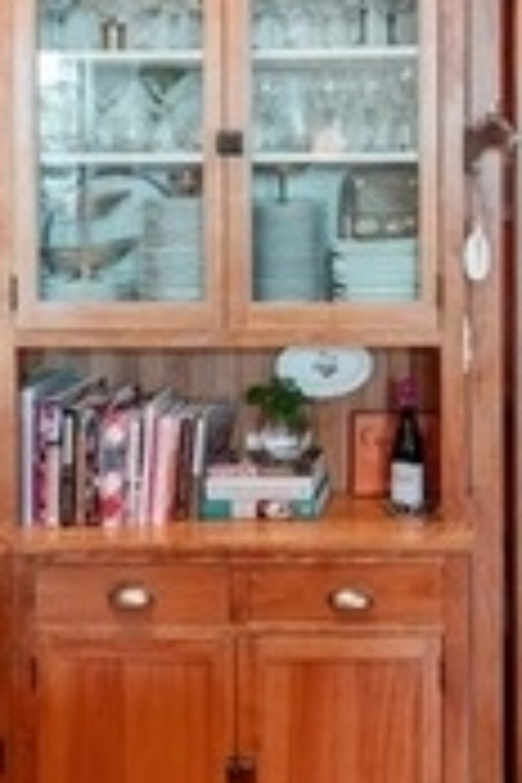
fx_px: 1022
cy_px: 158
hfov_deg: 27.7
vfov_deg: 40.2
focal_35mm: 47
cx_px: 464
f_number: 8
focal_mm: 17
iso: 200
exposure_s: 1/1.25
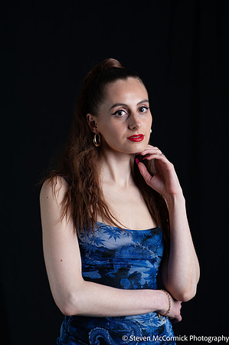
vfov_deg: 23.9
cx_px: 114
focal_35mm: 85
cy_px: 172
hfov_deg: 16.0
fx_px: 813
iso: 200
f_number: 5.6
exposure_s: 1/125
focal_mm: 85
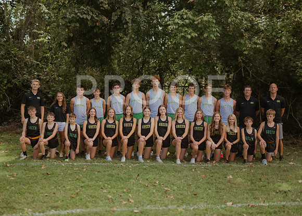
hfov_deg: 34.7
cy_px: 115
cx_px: 146
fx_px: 483
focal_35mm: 56
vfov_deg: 25.2
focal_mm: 50
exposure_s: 1/1600
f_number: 4
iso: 250
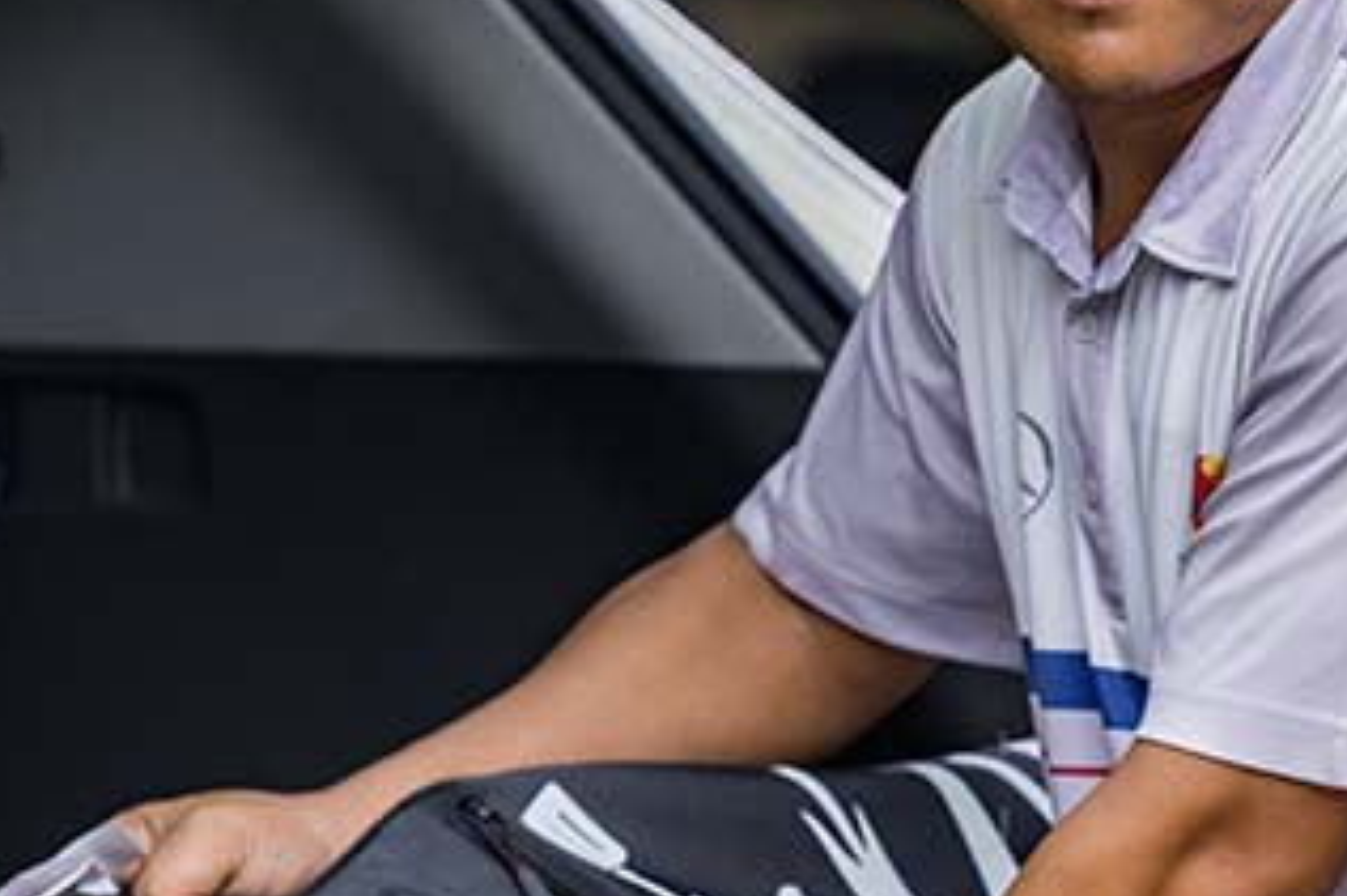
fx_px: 15856
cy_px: 582
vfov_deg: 3.2
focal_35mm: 424
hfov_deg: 4.9
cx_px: 1164
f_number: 2.8
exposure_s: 1/250
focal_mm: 140
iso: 64
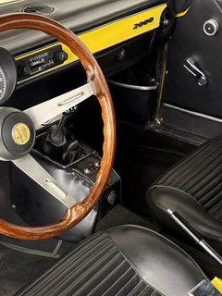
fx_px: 410
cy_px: 204
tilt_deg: -35.3
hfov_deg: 30.2
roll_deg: +3.0
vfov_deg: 39.1
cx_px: 100
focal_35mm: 48
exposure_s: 1/30
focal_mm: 6.76
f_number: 1.78
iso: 1000
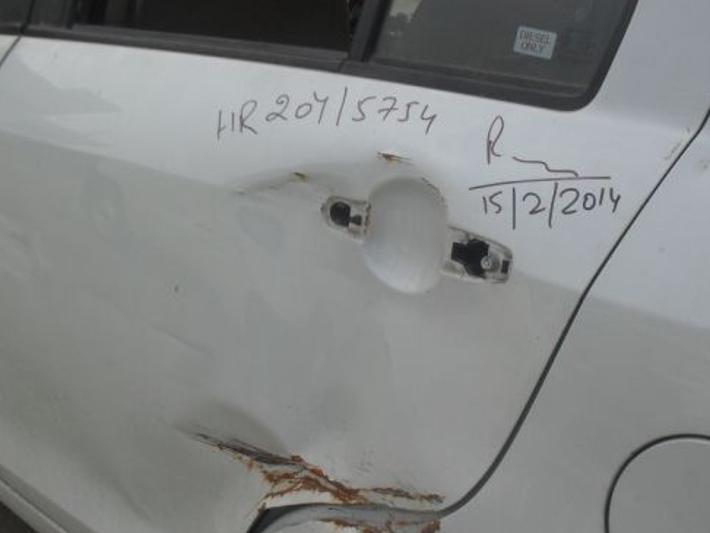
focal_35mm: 50
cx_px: 364
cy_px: 312
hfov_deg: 38.2
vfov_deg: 29.1
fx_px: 1026
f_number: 8.3
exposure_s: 1/90
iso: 80
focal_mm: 6.3
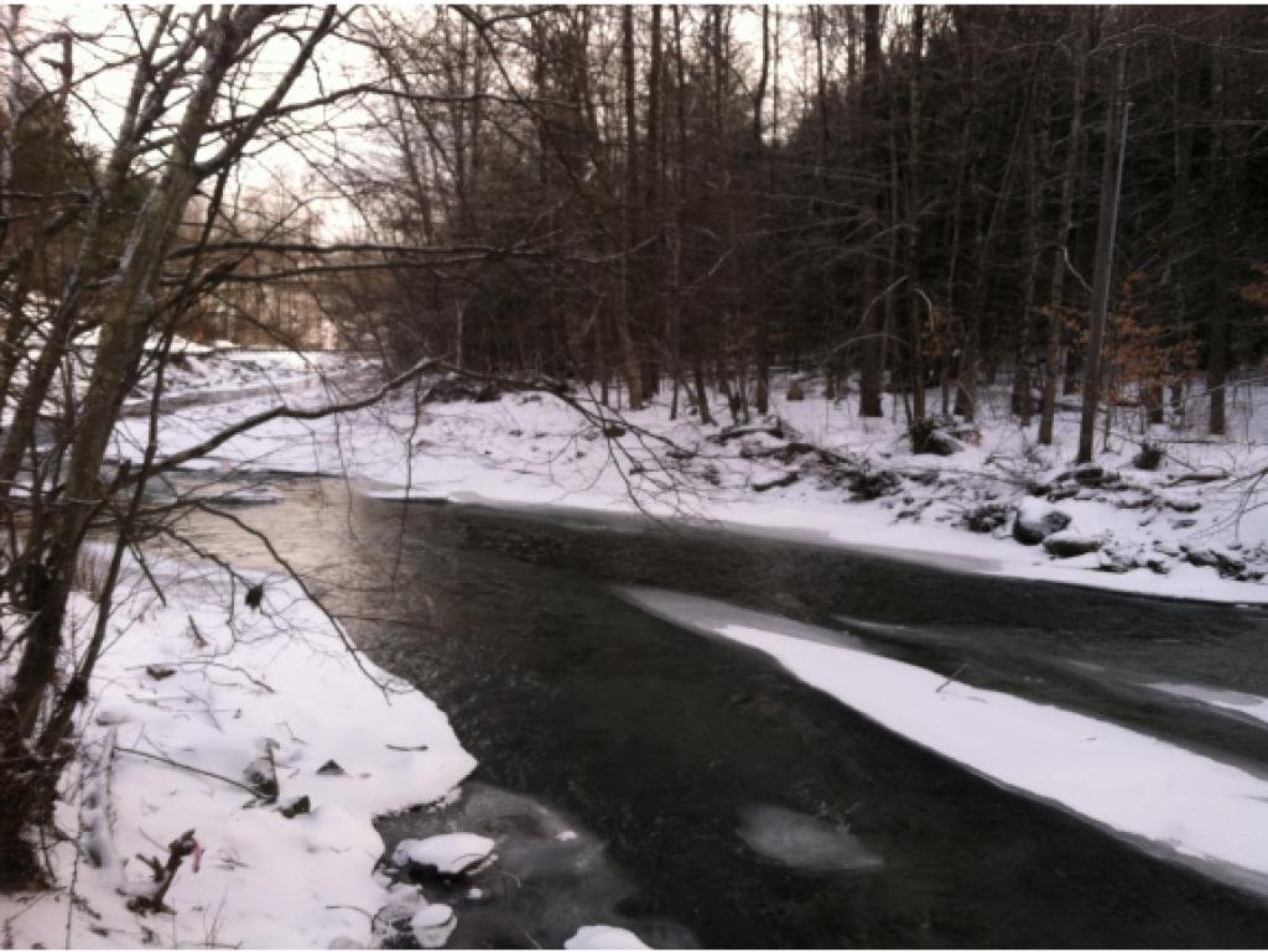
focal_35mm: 35
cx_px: 634
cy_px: 476
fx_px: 1283
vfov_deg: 40.7
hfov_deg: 52.6
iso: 80
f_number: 2.8
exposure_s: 1/375
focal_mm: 3.85
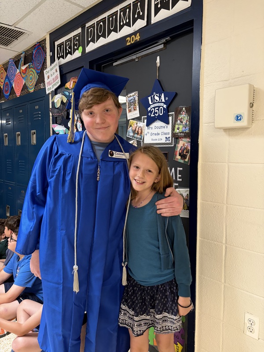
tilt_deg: -4.8
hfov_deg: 53.1
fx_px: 264
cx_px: 132
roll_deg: +0.8
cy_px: 176
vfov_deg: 67.3
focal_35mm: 26
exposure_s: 1/60
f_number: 1.6
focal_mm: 5.96
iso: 320
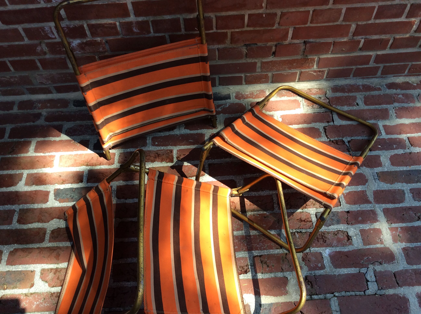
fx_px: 389
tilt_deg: -59.3
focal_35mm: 32
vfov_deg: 44.1
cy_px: 157
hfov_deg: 56.9
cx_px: 210
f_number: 2.4
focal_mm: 3.3
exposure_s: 1/156
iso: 32
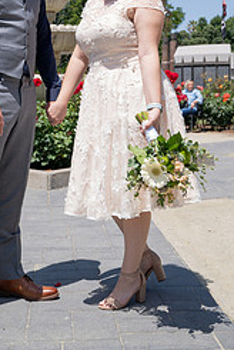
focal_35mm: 66
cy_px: 56
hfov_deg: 20.6
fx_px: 642
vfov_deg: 29.6
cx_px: 76
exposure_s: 1/320
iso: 100
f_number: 5.6
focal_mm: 36
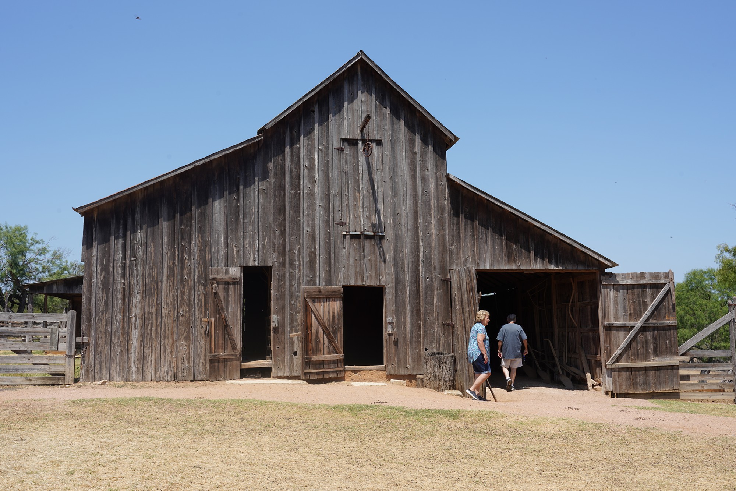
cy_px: 246
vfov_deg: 40.0
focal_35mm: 33
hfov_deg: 57.2
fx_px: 675
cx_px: 368
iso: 100
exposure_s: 1/100
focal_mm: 33
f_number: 14
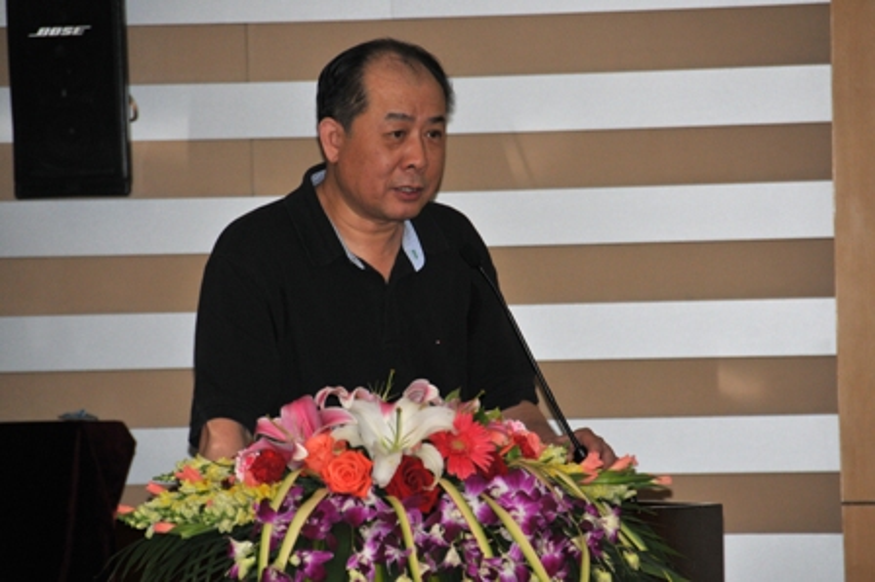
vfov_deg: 4.6
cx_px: 438
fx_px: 7286
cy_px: 291
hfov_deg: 6.9
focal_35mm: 300
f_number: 5.6
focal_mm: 200
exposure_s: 1/125
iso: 640
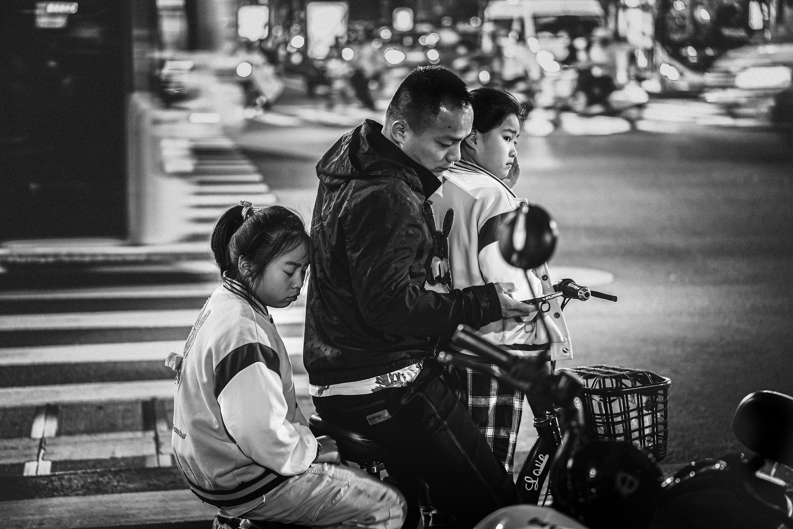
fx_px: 1828
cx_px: 396
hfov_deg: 24.5
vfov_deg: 16.5
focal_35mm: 83
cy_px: 264
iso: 1000
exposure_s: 1/25
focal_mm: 83
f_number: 2.8
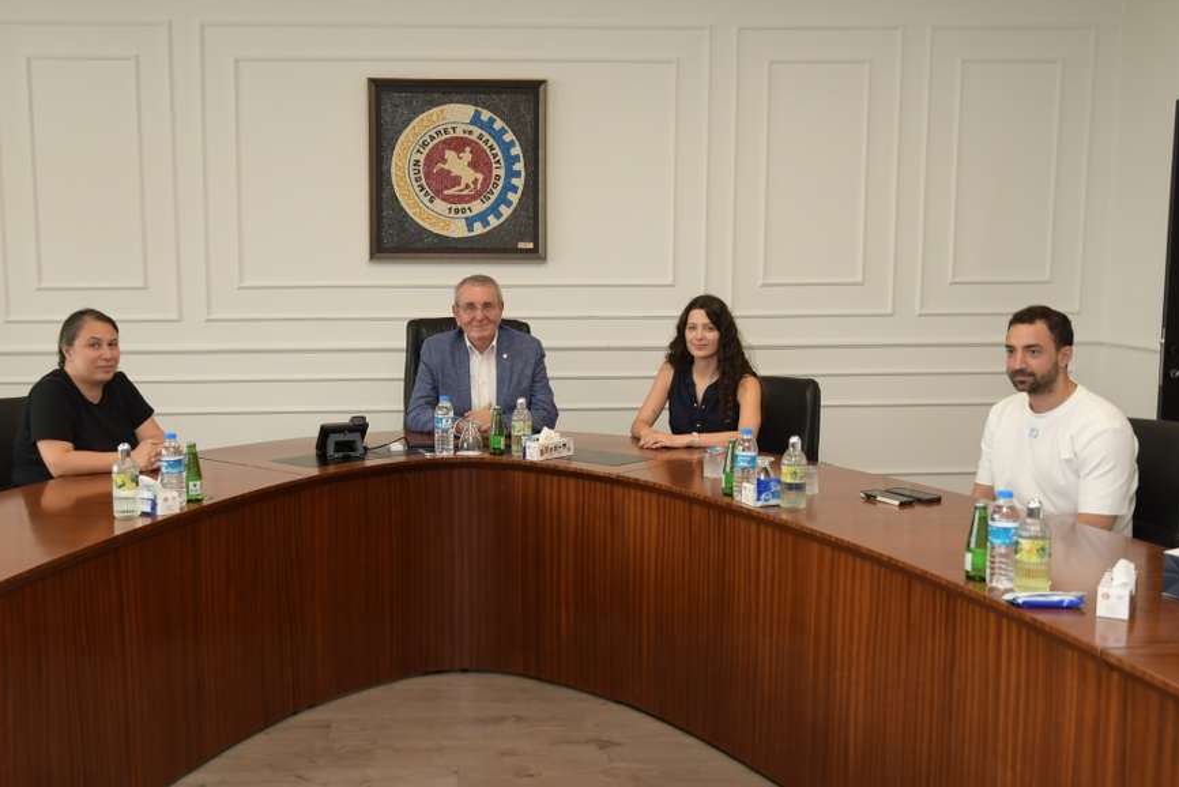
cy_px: 402
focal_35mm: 39
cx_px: 512
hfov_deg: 49.4
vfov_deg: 34.2
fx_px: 1278
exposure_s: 1/200
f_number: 4
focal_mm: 22
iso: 800
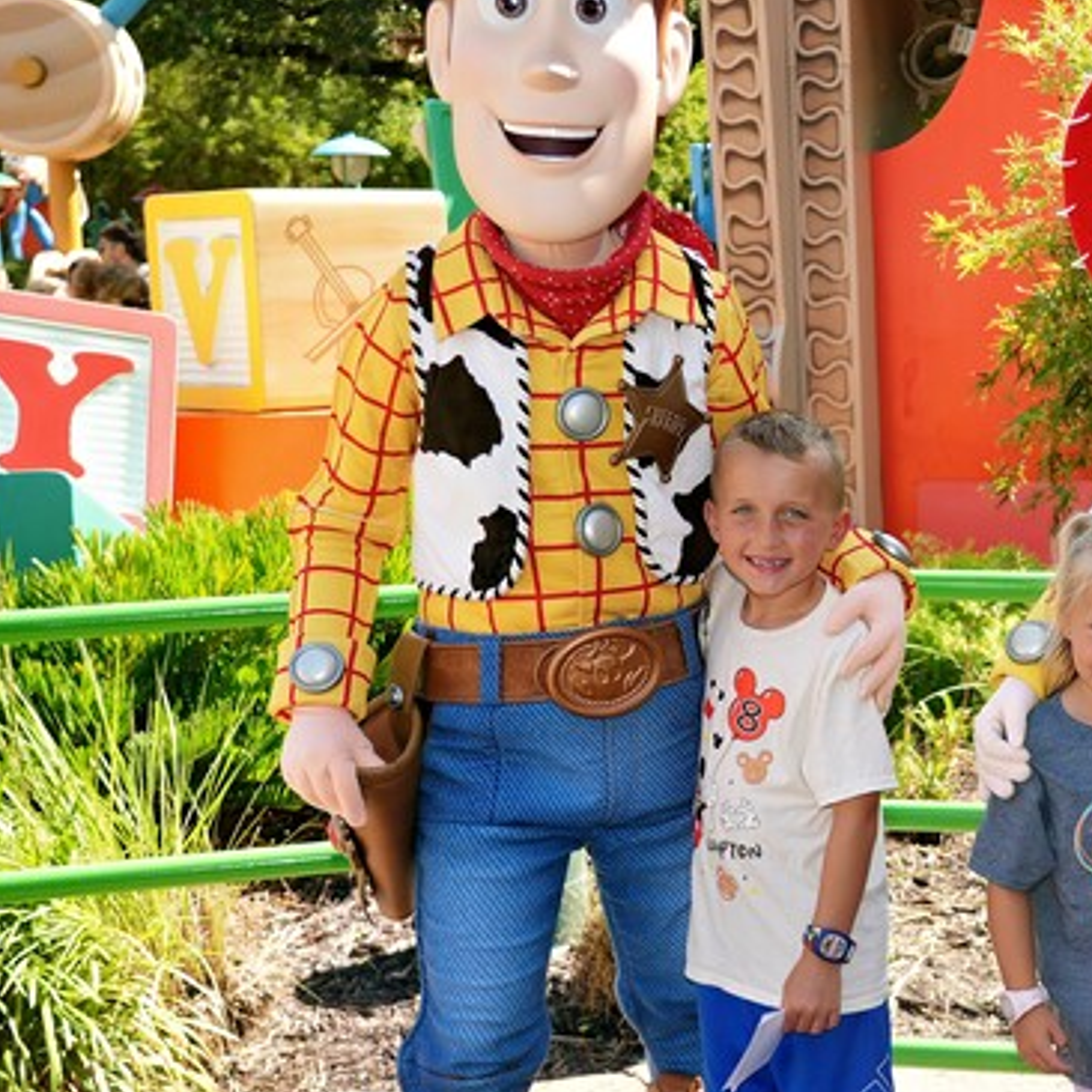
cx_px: 1071
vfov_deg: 25.0
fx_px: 2463
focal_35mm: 69
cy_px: 613
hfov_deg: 24.0
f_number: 4
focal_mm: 29
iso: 125
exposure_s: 1/250
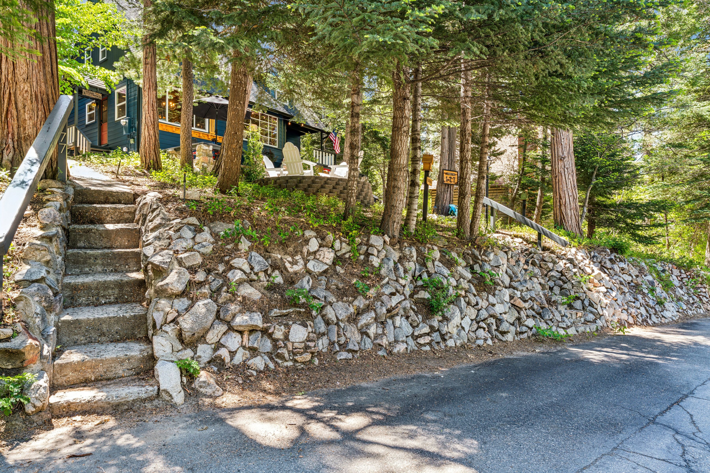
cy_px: 236
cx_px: 355
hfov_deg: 83.1
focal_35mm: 20
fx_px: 400
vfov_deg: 61.2
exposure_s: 1/5
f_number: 13
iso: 100
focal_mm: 20.3
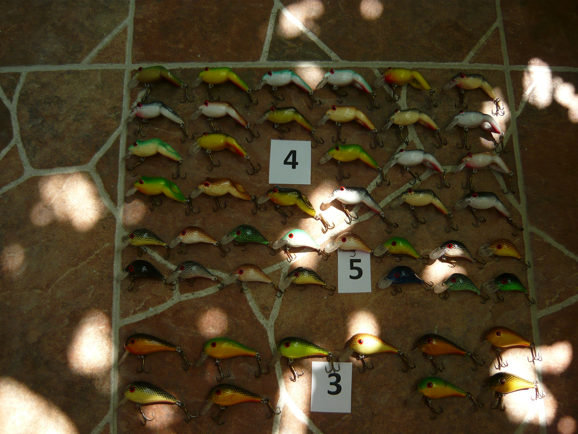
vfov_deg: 42.9
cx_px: 289
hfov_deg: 55.4
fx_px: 551
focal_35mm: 33
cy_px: 217
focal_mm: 5.5
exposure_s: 1/250
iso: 100
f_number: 2.8
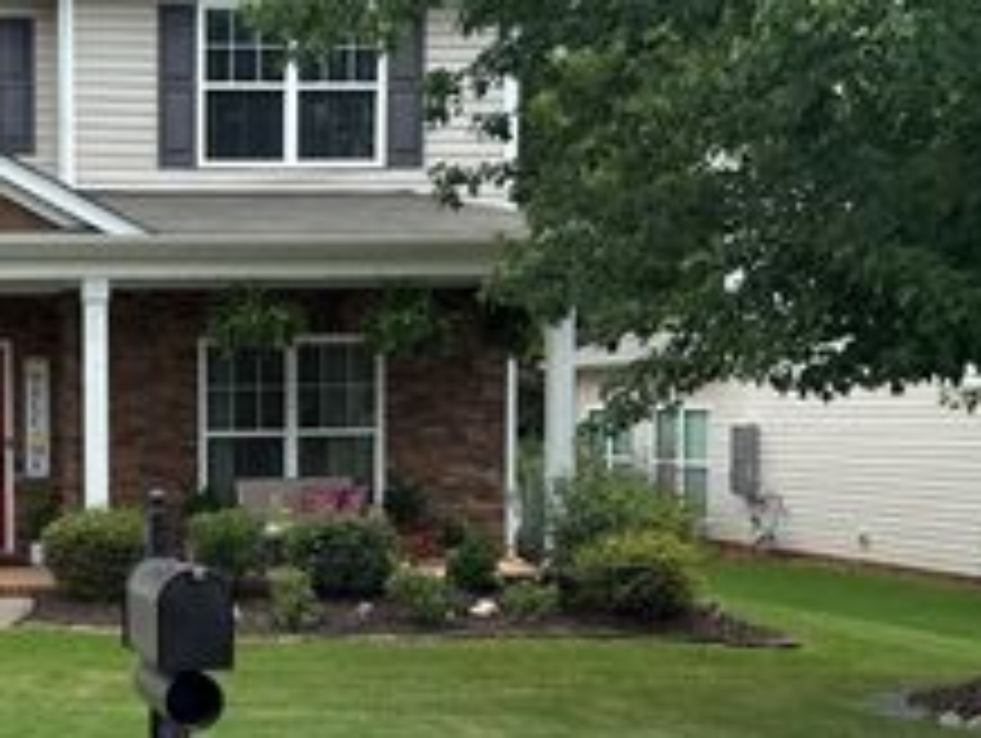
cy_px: 484
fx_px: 1560
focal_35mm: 55
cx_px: 45
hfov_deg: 32.6
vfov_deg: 26.5
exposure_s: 1/2053
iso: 100
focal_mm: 6.76
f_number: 1.78
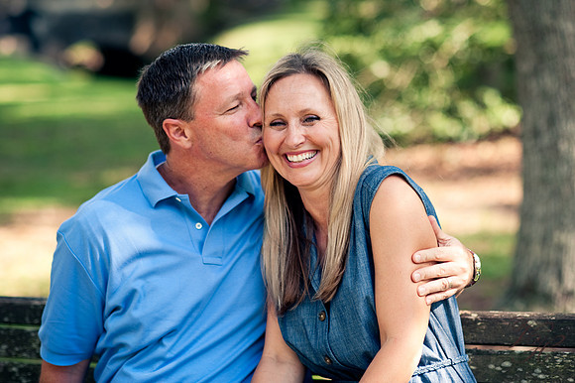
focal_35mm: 85
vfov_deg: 16.1
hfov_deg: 23.9
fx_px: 1357
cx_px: 288
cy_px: 192
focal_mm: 85
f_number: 2.5
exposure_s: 1/640
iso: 200
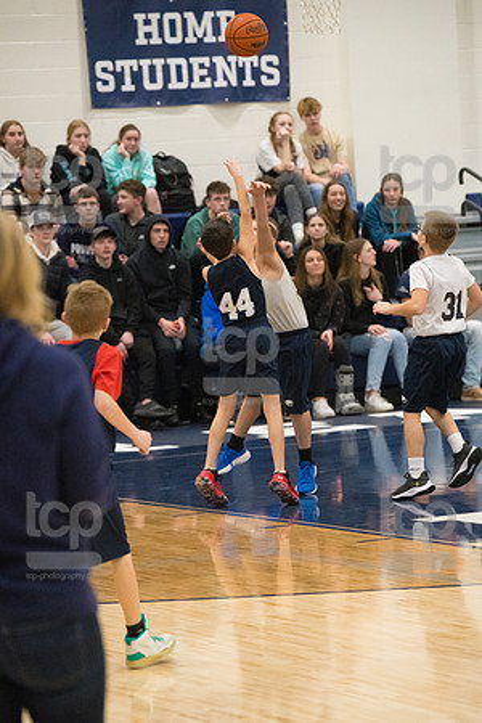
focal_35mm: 170
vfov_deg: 12.1
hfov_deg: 8.1
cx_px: 241
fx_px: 3414
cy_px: 362
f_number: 4.5
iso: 8000
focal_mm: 170
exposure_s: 1/1600
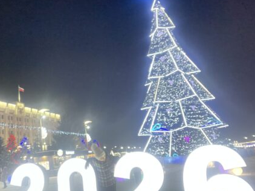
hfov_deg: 54.1
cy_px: 93
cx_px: 82
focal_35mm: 33
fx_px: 243
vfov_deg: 42.9
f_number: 2.2
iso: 500
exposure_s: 1/25
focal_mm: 2.71
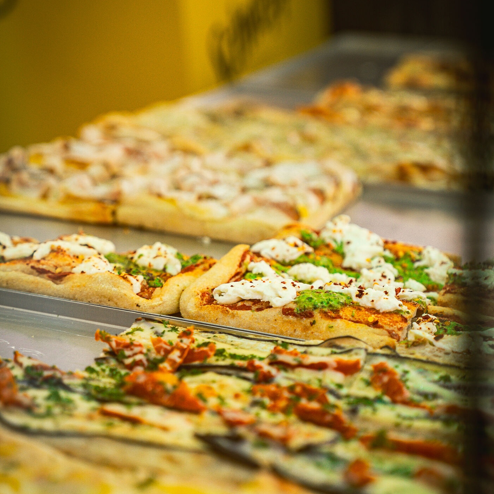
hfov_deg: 20.9
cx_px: 247
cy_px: 264
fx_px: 1340
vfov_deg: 20.9
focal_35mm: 83
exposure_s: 1/200
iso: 400
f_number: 2.8
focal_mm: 65
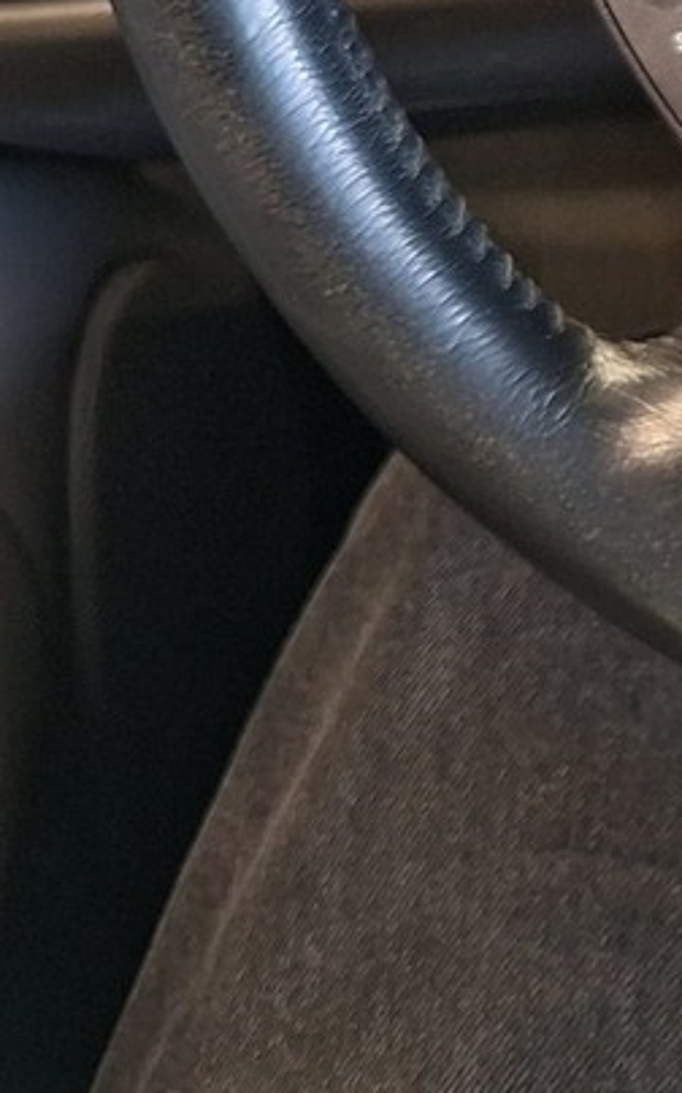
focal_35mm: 87
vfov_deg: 21.9
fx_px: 2591
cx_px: 1689
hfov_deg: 11.9
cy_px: -252
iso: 250
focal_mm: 5.54
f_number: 1.8
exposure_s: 1/24
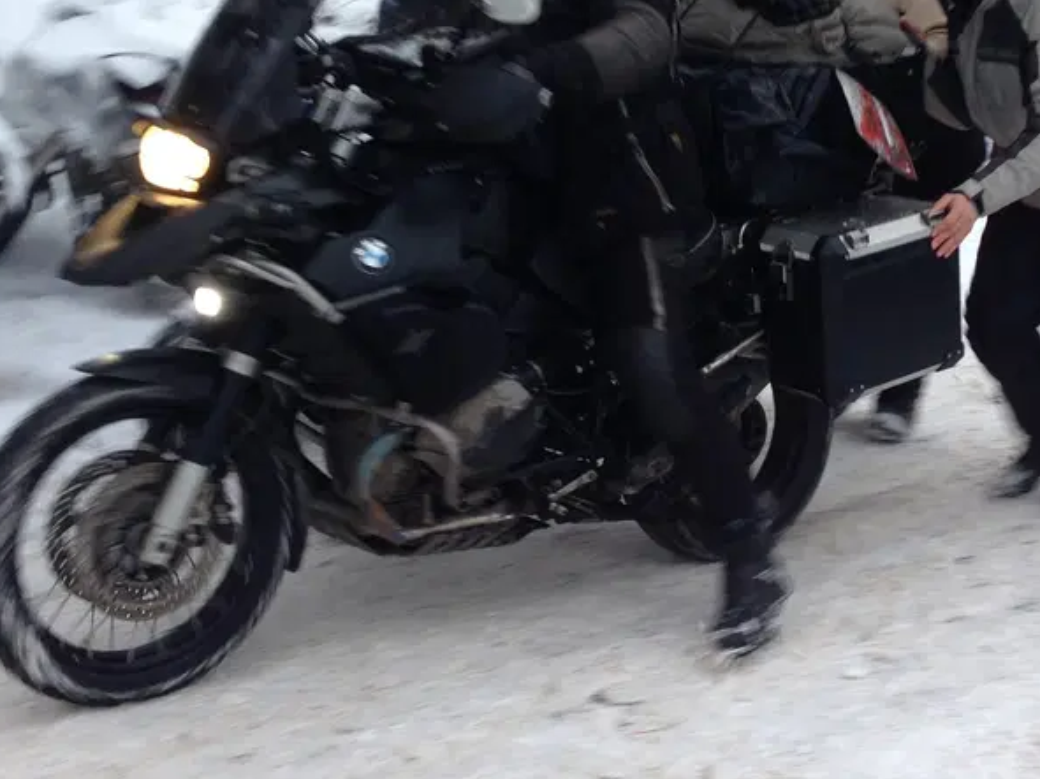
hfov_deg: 28.9
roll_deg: +1.4
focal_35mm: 67
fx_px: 2013
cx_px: 646
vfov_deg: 21.8
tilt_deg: -13.1
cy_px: 227
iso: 50
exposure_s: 1/30
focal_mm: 4.12
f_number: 2.4
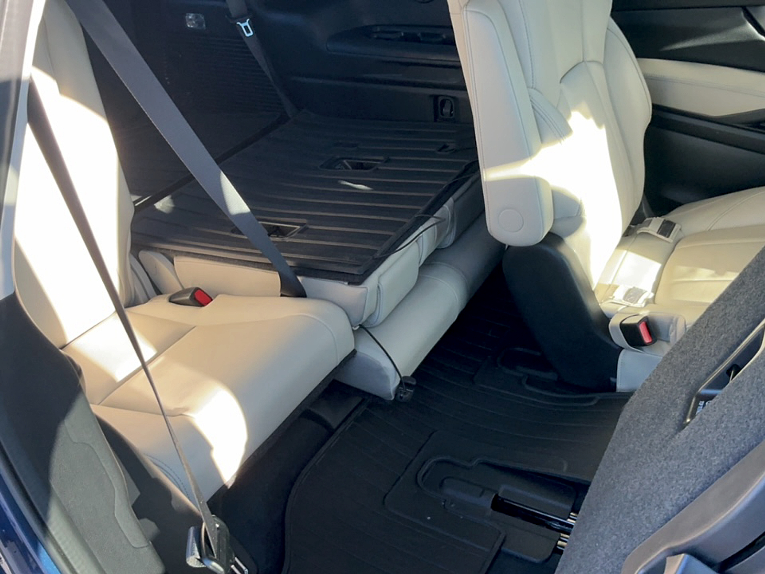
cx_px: 382
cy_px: 287
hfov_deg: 60.0
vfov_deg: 46.8
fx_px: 663
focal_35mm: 30
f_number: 1.8
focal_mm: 3
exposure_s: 1/120
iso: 40
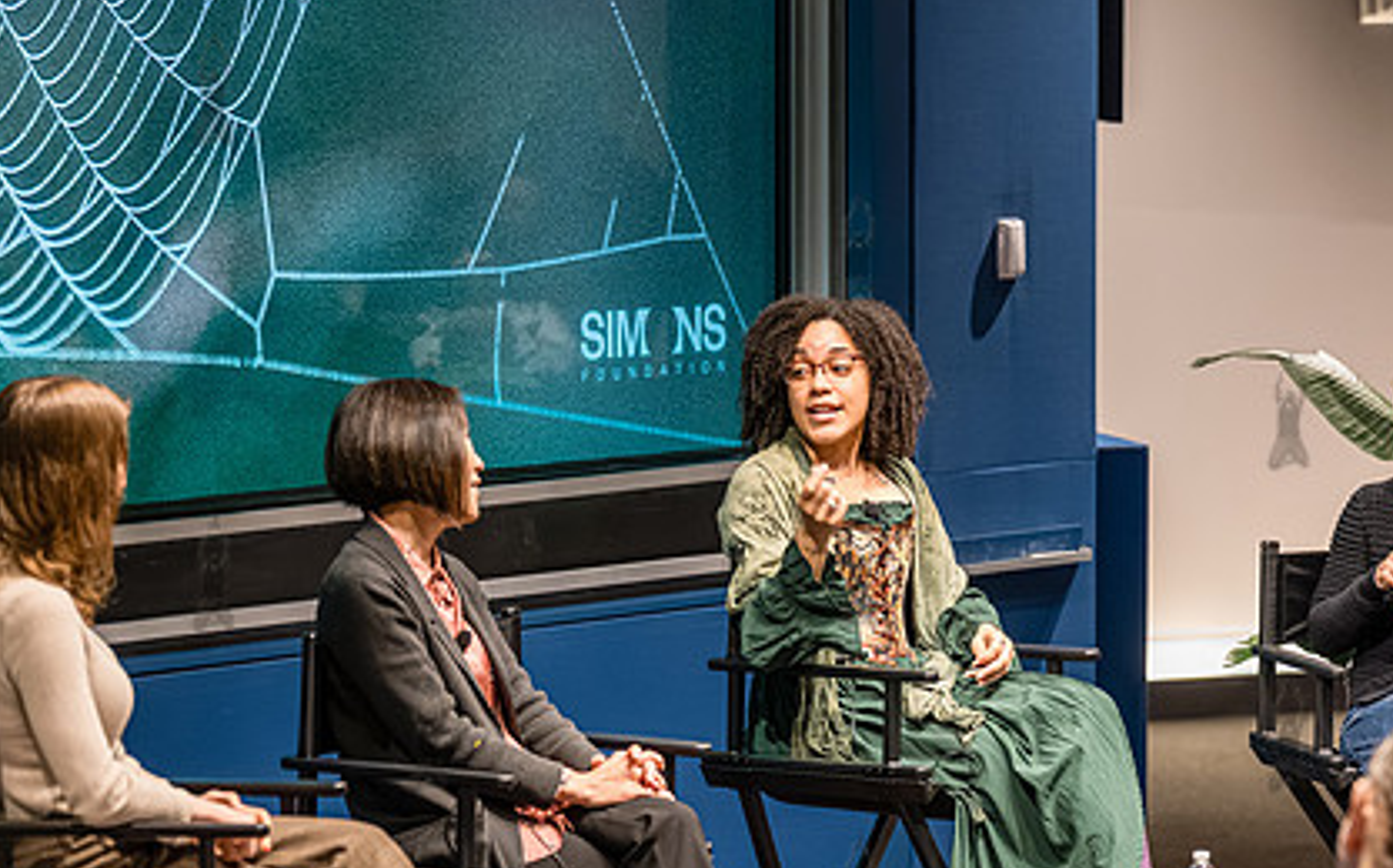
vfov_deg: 7.7
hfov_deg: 12.2
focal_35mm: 171
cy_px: 571
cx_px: 855
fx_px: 6487
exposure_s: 1/160
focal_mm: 119
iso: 5000
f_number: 3.5
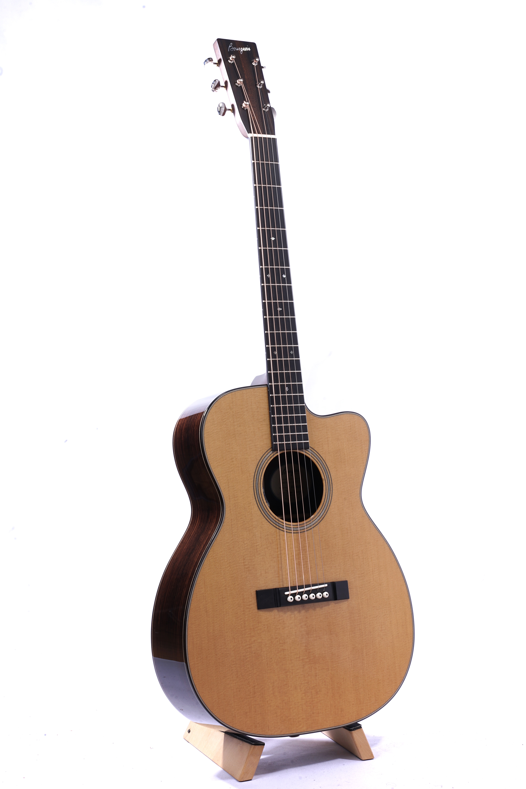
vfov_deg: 29.7
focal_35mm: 68
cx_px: 263
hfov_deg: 20.0
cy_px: 394
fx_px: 1490
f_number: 22
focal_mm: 68
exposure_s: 1/50
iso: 100
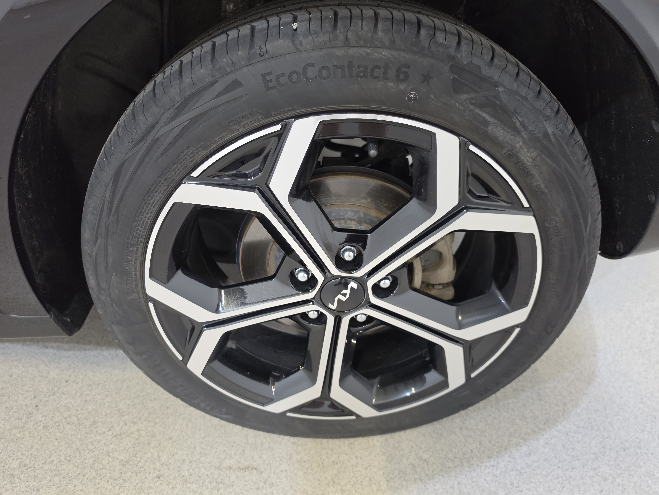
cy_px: 248
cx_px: 330
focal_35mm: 23
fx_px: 438
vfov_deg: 58.9
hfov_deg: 73.9
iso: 400
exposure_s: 1/100
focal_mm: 6.5
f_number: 1.4
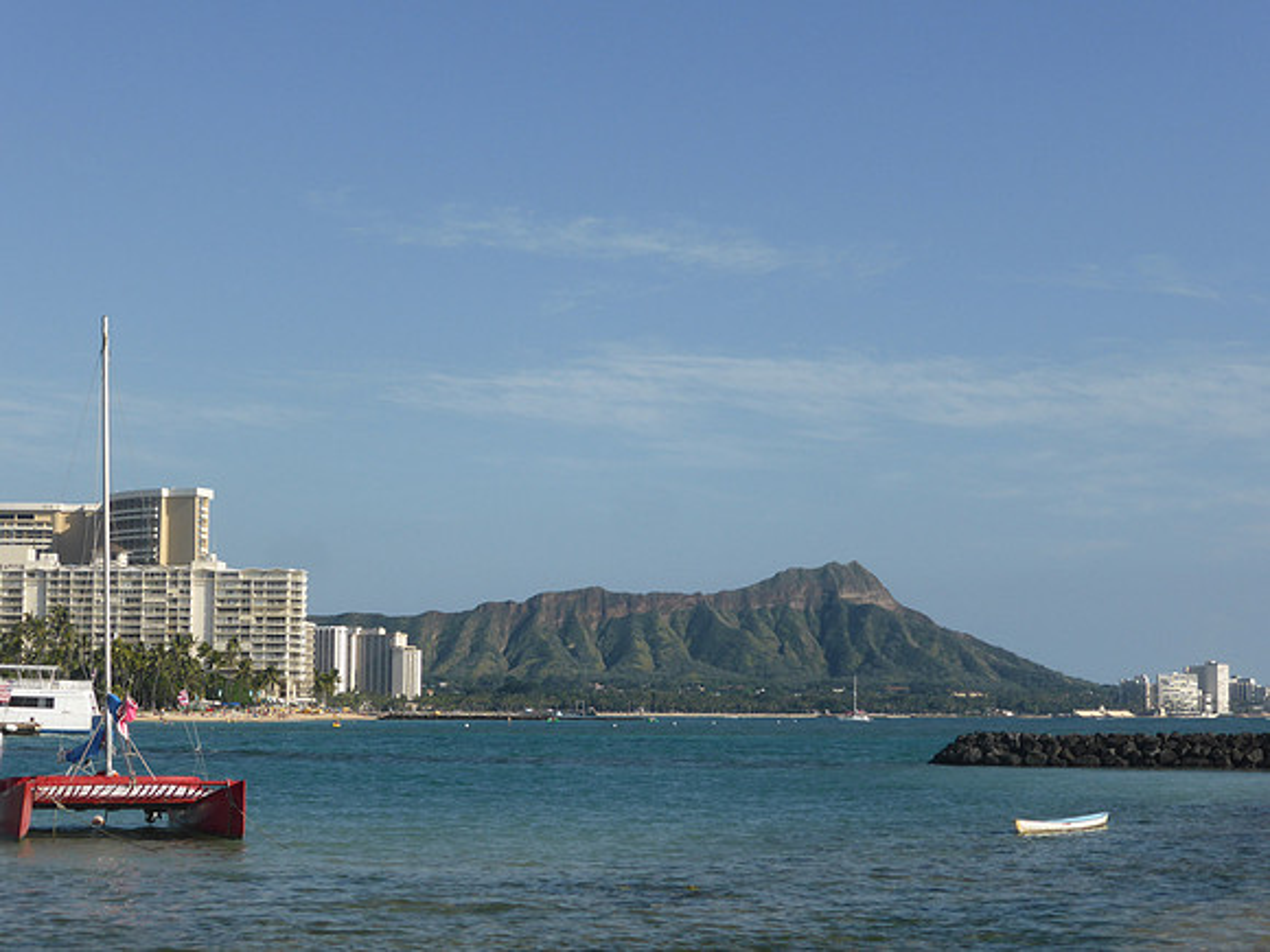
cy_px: 476
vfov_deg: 21.3
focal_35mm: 69
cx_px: 635
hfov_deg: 28.2
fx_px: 2531
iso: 100
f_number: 4.9
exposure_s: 1/1000
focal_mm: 11.7
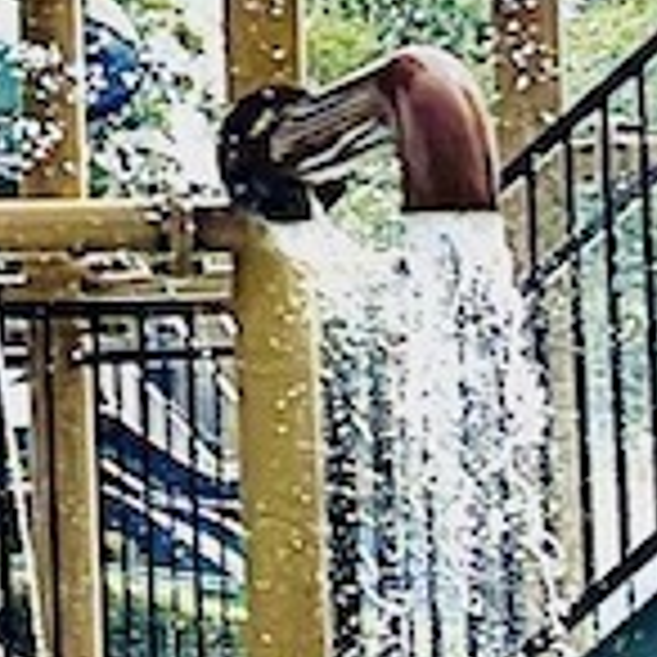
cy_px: -153
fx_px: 4252
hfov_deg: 8.4
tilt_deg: +6.6
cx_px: -603
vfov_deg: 8.7
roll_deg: +0.4
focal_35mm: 198
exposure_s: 1/9434
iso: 50
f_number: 1.5
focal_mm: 5.7
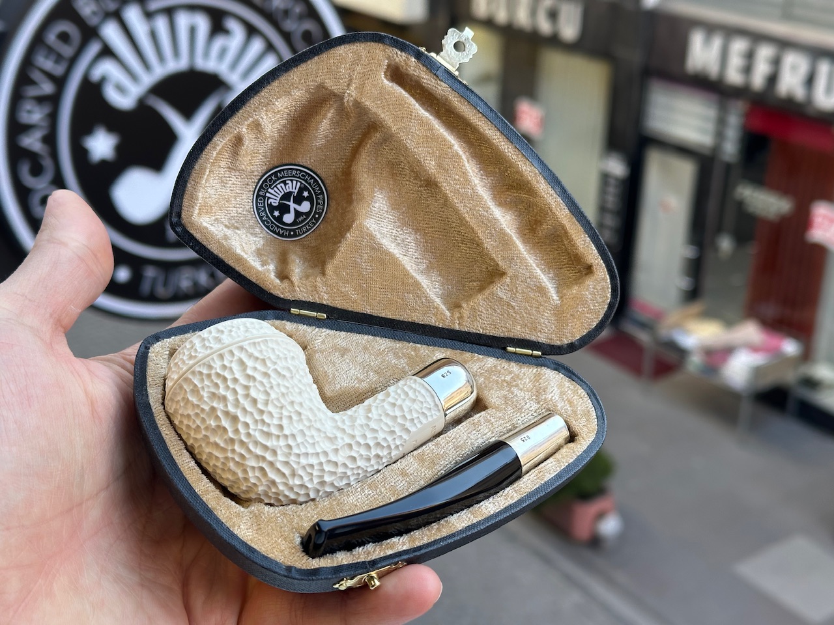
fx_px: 1156
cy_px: 312
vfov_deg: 30.3
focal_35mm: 48
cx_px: 417
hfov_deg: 39.7
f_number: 1.78
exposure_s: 1/201
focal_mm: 6.86
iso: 50
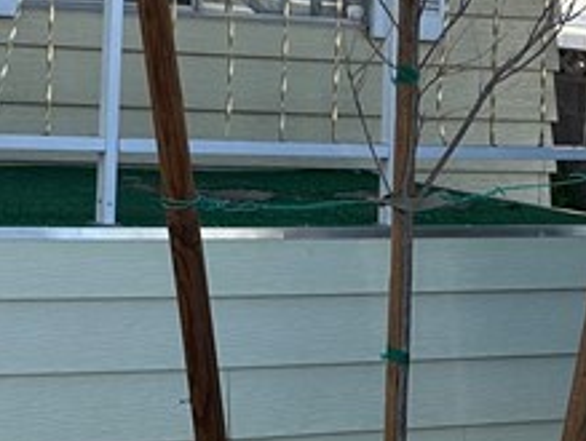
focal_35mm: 112
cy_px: -206
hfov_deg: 15.8
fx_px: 1899
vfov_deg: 12.6
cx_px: -348
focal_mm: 6.86
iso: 80
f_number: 1.78
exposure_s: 1/1779
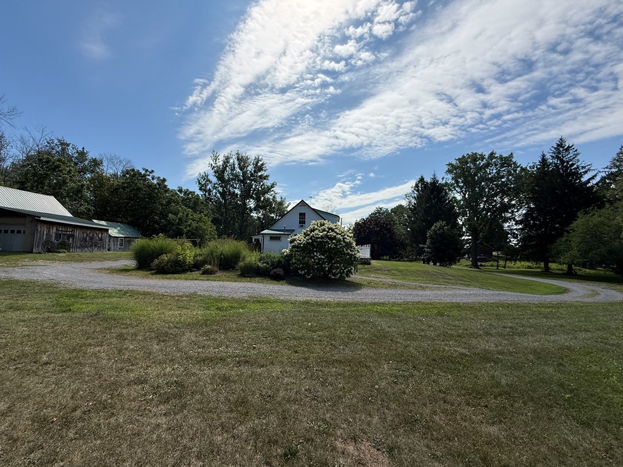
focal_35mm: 15
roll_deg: -1.1
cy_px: 234
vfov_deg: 81.7
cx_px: 298
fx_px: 270
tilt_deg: +3.5
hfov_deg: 98.1
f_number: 2.2
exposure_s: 1/4425
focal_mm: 2.22
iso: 50
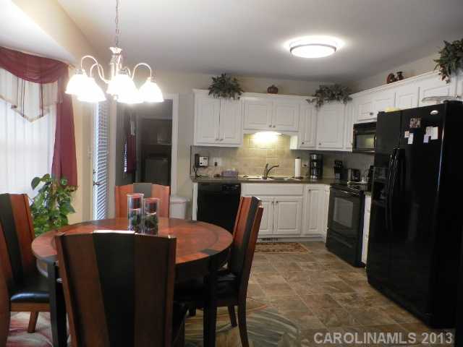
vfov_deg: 53.1
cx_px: 232
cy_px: 174
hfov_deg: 67.3
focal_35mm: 26
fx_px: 348
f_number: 2.8
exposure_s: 1/20
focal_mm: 4.6
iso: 200
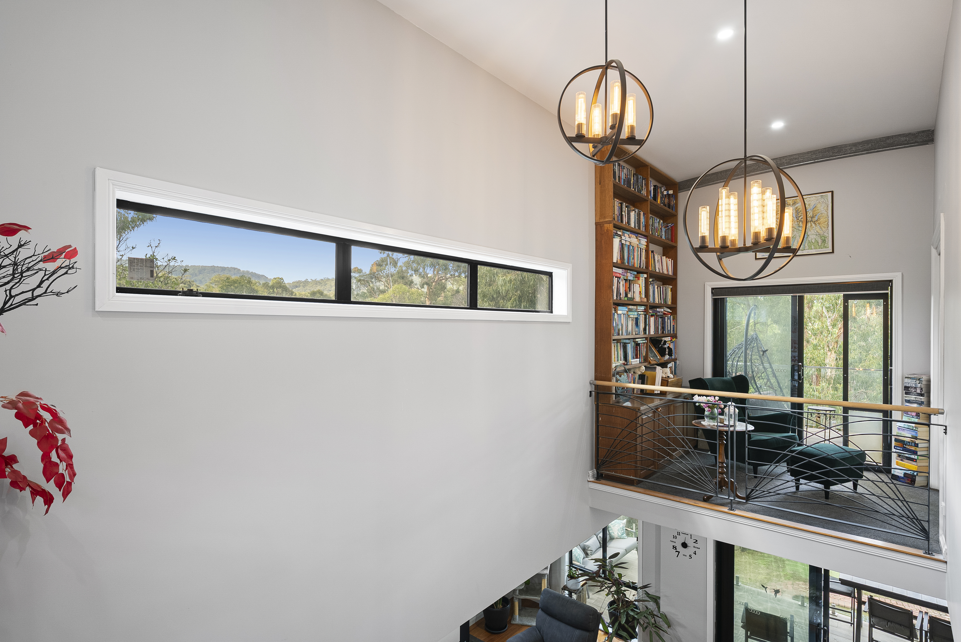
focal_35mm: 18
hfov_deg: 90.0
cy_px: 321
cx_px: 480
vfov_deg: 67.5
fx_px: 481
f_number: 7.1
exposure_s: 1/6
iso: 200
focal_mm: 18
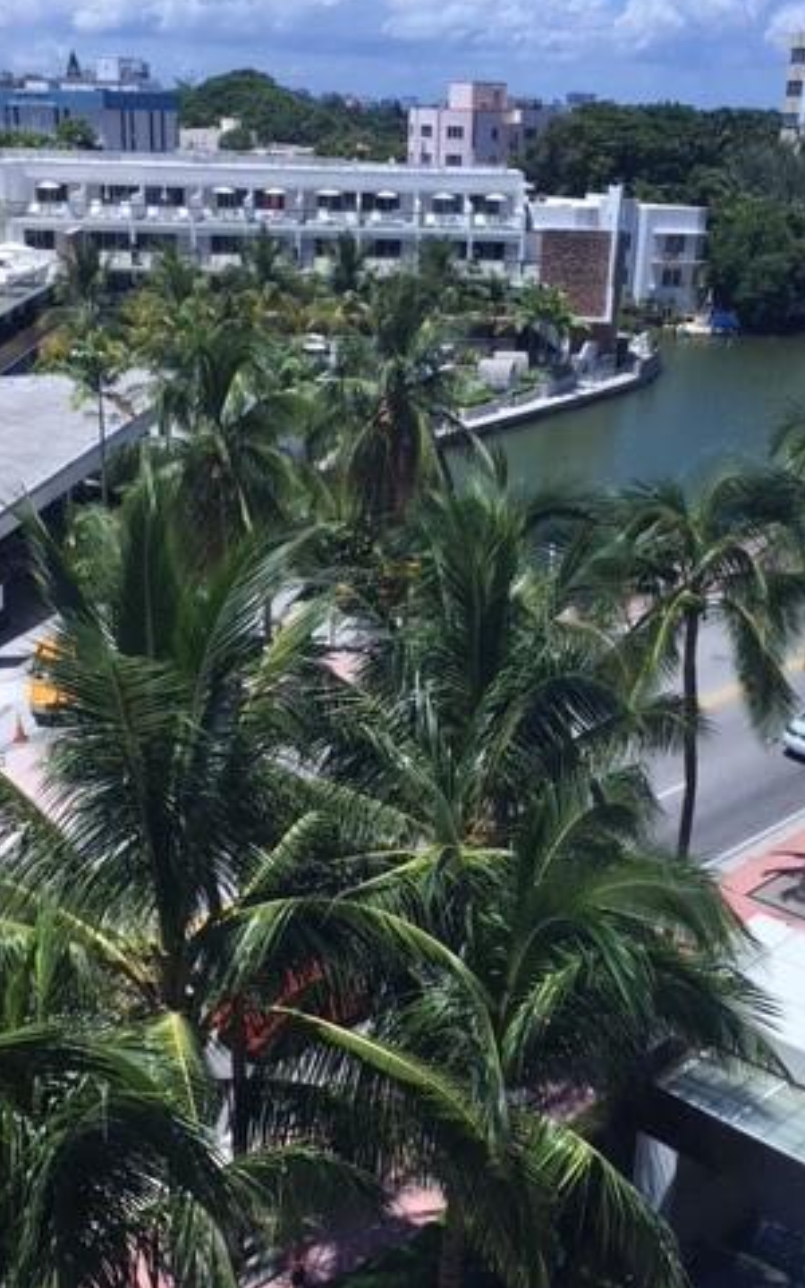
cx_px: 378
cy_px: 757
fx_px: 1439
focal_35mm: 41
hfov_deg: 31.2
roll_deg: -1.8
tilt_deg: -25.3
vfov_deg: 48.0
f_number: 2.2
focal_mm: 4.15
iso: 25
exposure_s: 1/398
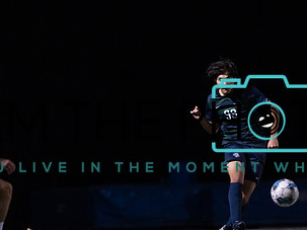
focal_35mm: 541
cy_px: 165
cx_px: 187
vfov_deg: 2.7
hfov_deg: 3.7
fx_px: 4796
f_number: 2.8
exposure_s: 1/1000
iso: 2500
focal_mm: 200
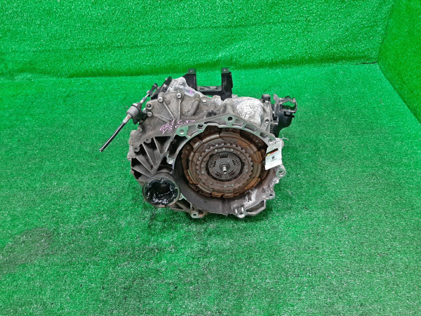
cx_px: 210
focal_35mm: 26
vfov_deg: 53.1
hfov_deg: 67.3
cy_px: 158
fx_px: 316
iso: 187
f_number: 1.7
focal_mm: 3.93
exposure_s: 1/50
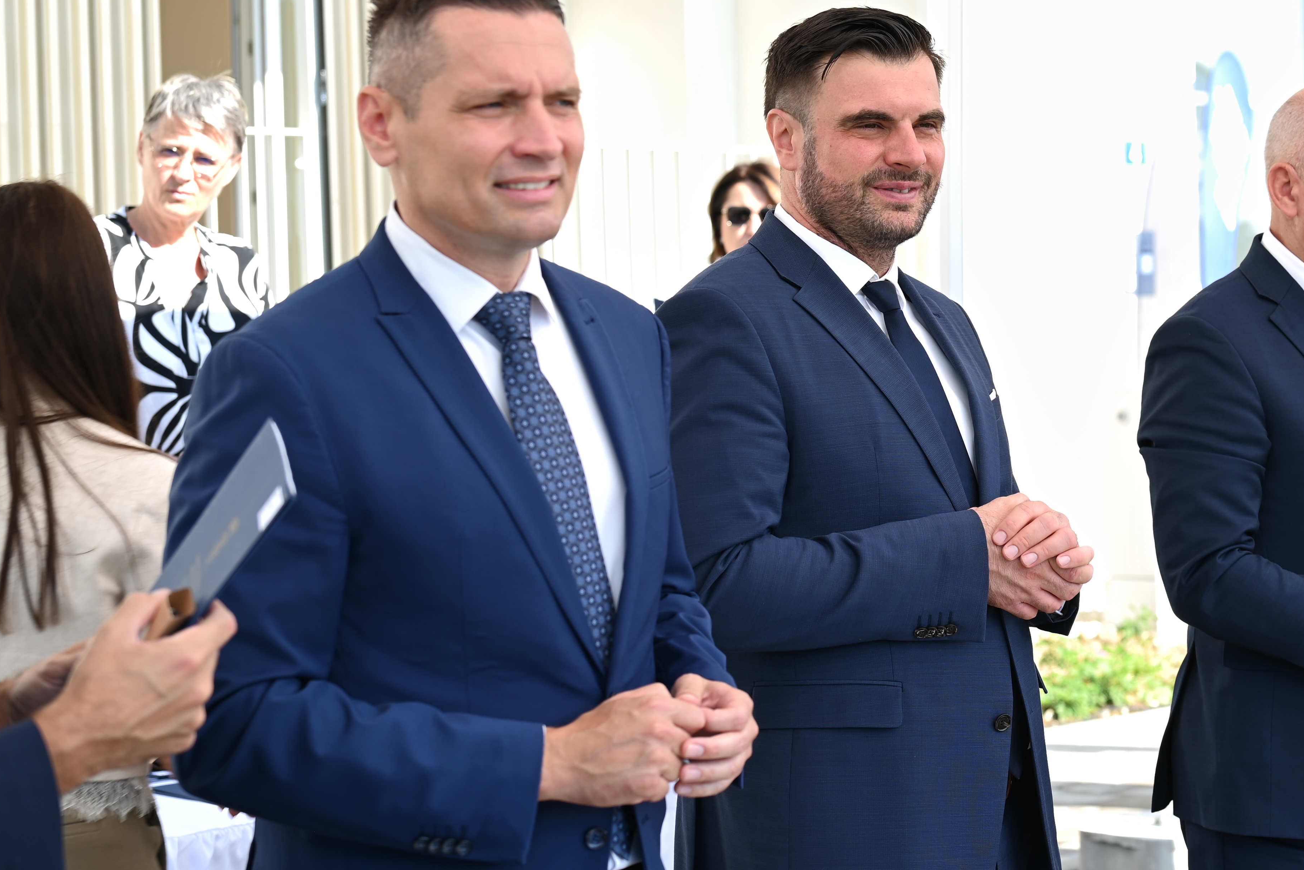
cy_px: 348
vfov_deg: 16.3
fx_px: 3043
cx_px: 1052
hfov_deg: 23.8
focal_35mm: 84
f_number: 4
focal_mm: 51
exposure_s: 1/125
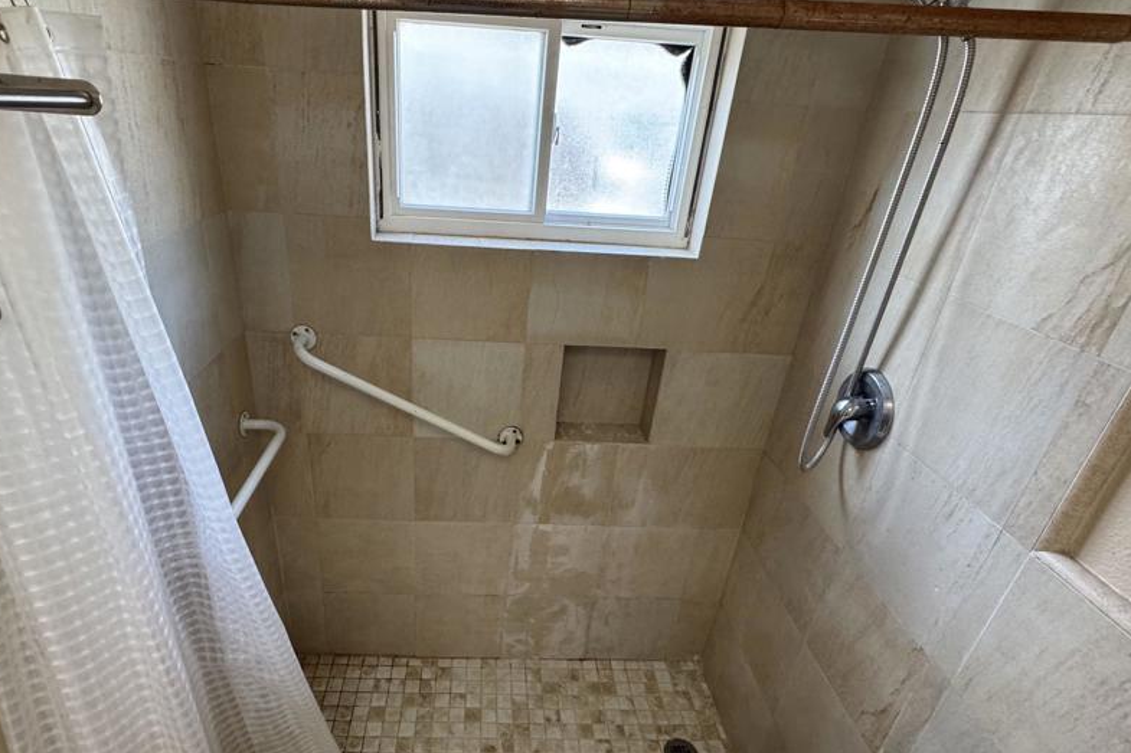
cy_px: 410
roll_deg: -3.4
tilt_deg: -27.5
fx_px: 597
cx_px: 509
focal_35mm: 19
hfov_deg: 86.6
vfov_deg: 64.4
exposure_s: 1/99
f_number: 2.2
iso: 320
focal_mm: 2.22
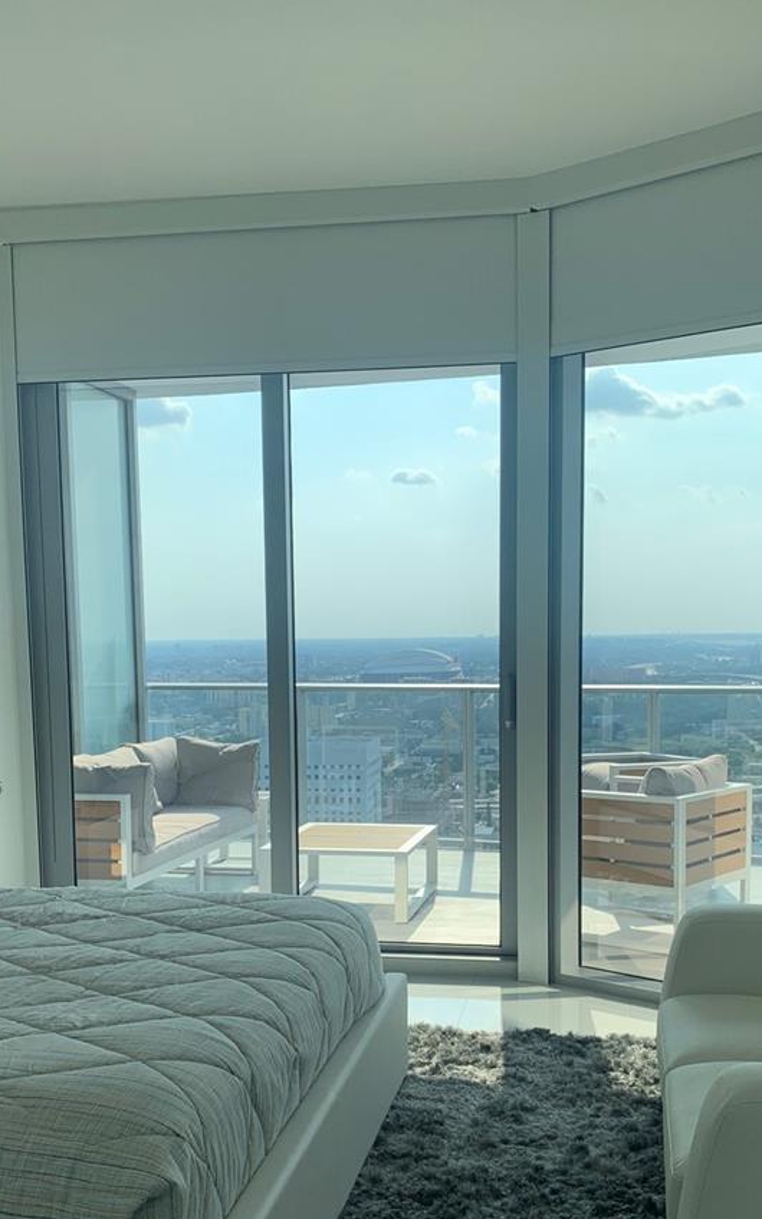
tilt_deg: -5.4
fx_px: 1296
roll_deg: -0.9
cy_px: 788
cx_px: 381
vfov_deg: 49.7
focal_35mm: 39
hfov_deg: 32.8
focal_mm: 4.25
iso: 25
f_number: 1.8
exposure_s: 1/919
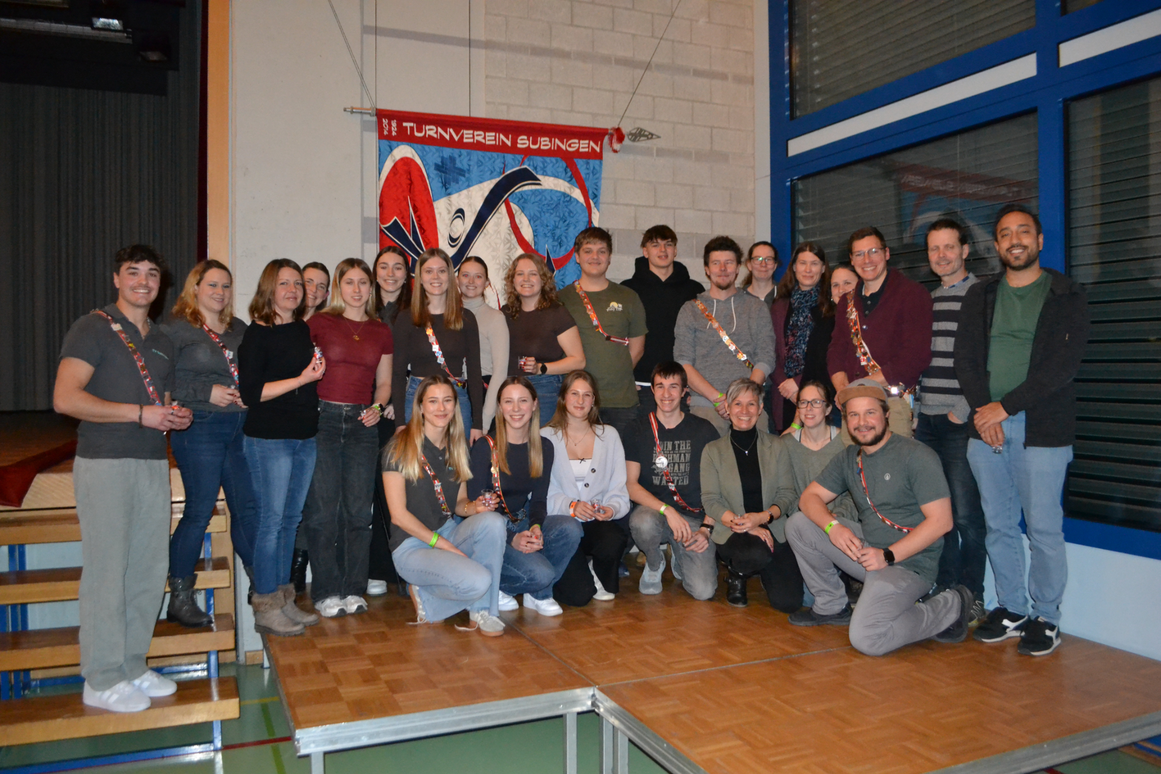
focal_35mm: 27
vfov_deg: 47.9
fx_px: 871
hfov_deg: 67.4
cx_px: 580
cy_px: 387
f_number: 3.5
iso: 3200
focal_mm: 18
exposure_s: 1/60
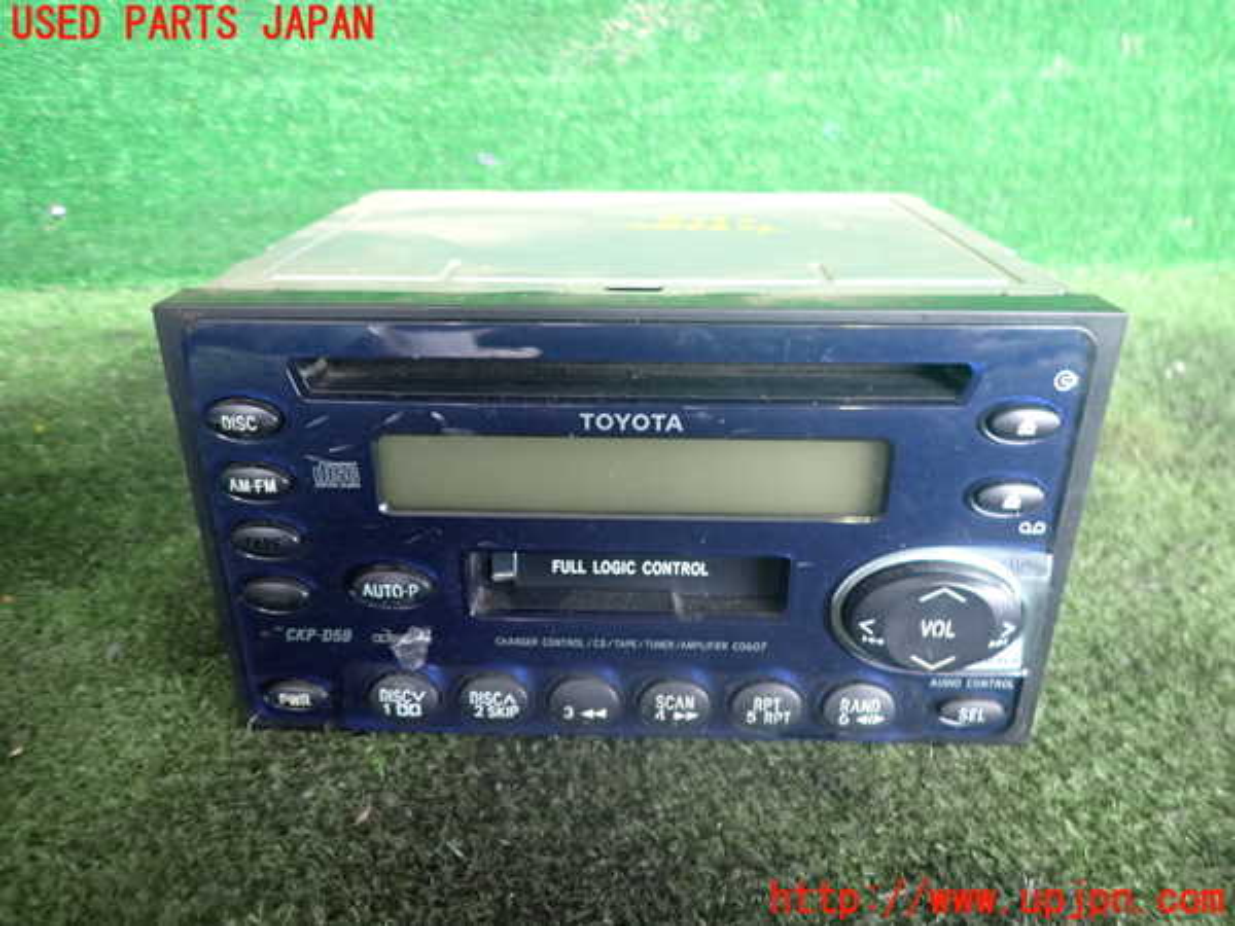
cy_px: 463
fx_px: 892
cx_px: 618
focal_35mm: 25
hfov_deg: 69.4
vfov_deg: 54.9
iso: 250
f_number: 2
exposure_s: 1/30
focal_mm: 4.5
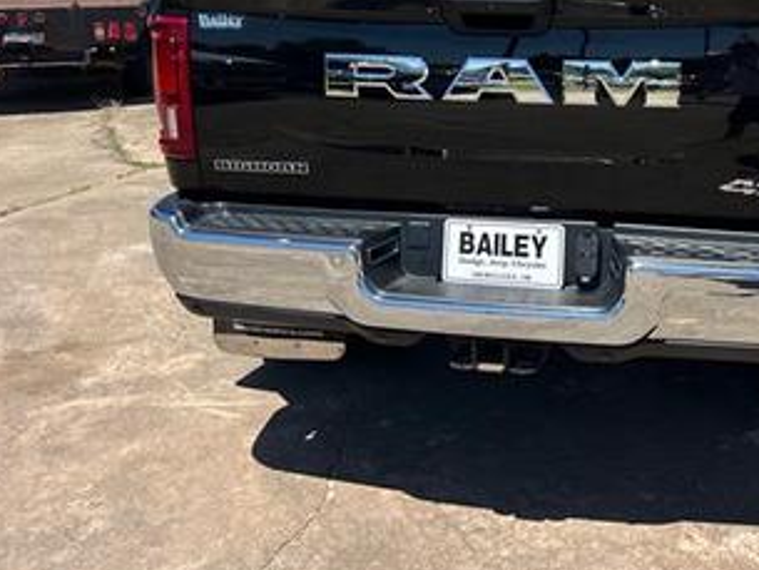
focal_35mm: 43
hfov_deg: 42.4
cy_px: 122
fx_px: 943
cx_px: 575
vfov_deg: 32.8
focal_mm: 5.7
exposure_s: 1/4630
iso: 50
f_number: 1.5
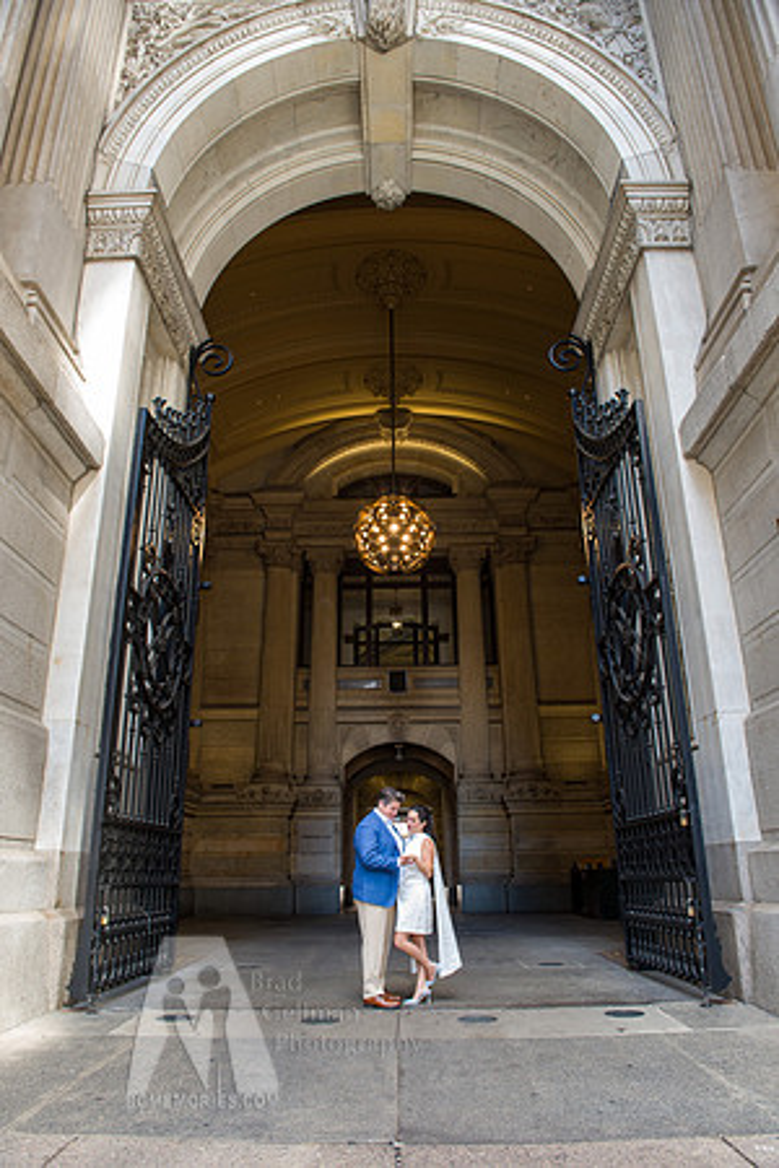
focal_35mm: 24
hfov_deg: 53.1
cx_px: 390
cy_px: 584
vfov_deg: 73.7
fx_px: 779
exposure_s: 1/200
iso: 800
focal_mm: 24
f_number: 4.5
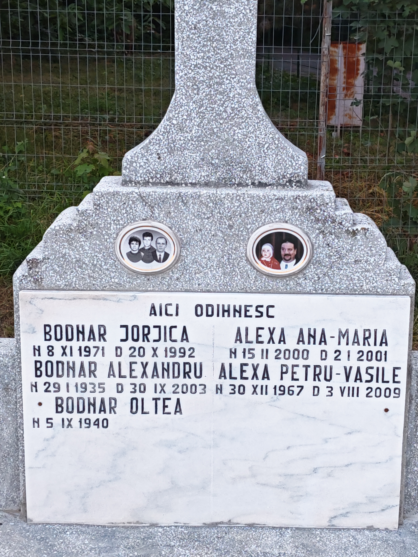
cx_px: 209
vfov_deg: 31.7
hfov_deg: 24.0
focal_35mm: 61
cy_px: 278
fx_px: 982
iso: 125
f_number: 1.6
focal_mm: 5.4
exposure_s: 1/50
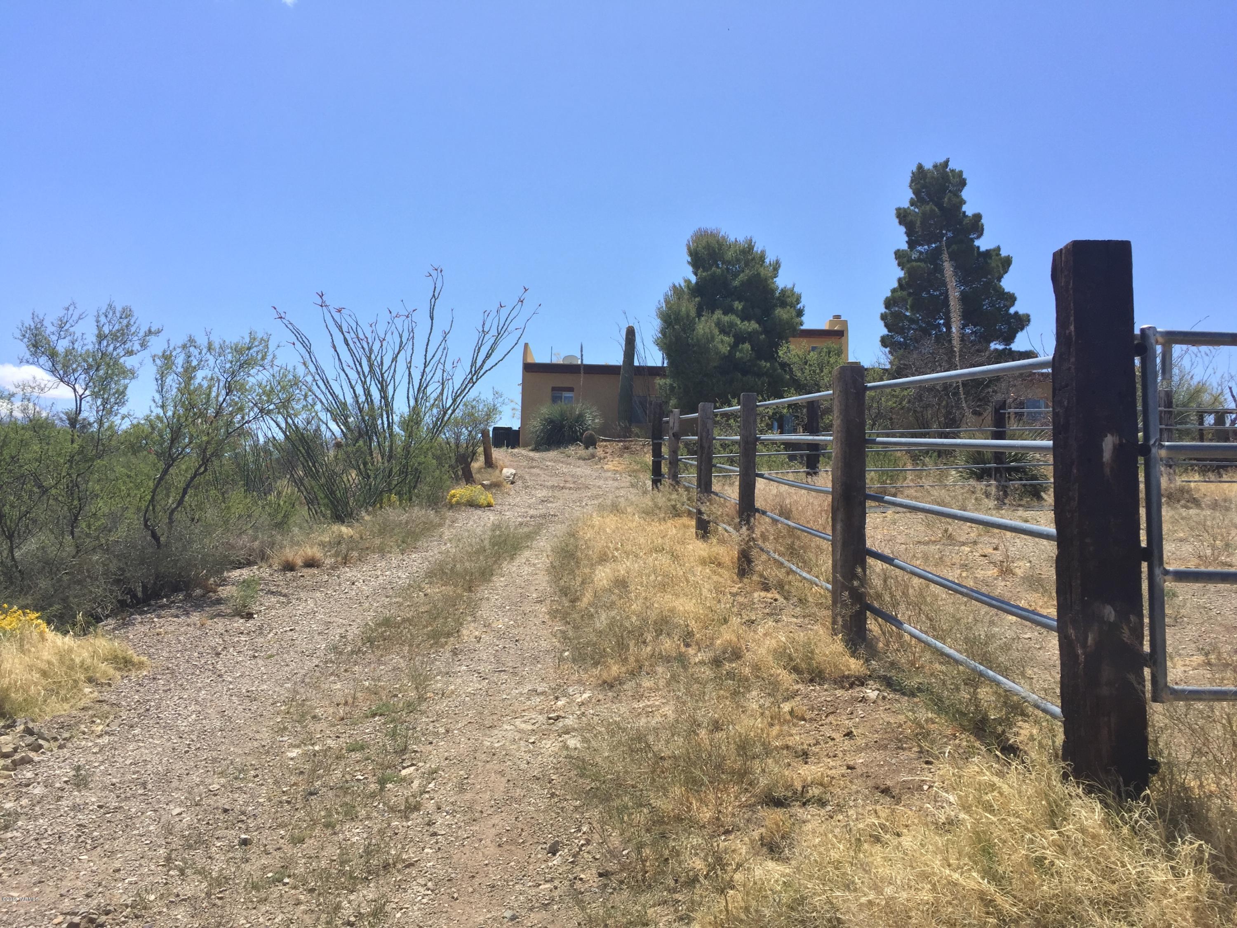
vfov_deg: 48.2
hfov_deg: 61.7
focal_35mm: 29
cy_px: 464
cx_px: 618
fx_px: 1036
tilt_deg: +4.3
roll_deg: -0.1
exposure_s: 1/1883
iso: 32
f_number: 2.2
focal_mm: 4.15
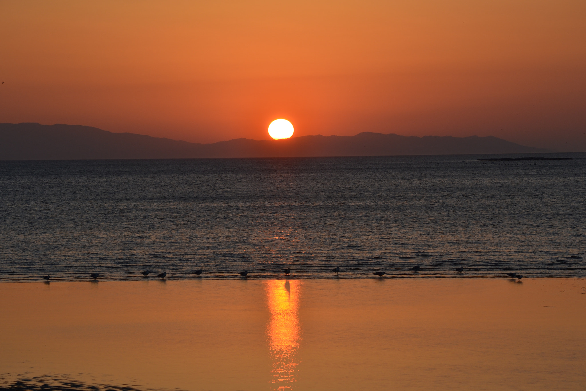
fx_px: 2563
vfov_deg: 8.7
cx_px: 293
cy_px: 196
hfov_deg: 13.0
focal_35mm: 158
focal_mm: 105
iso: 100
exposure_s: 1/250
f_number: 8
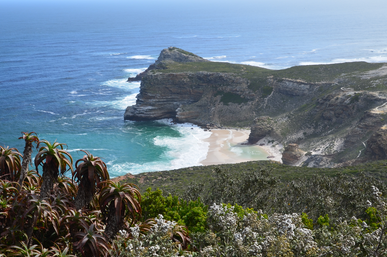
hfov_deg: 36.0
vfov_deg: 24.5
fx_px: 590
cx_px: 131
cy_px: 123
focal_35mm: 55
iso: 110
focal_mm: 26
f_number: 11
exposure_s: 1/125
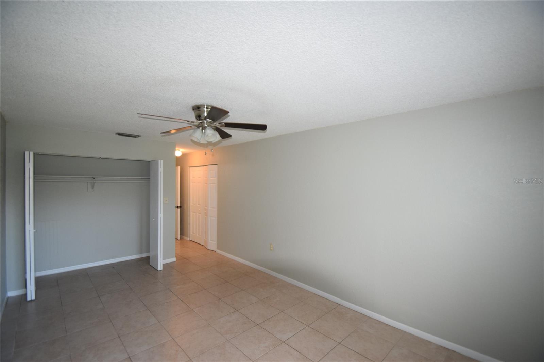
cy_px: 181
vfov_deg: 77.3
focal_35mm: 15
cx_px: 272
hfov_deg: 100.4
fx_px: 227
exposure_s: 1/80
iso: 800
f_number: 4.5
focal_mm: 10
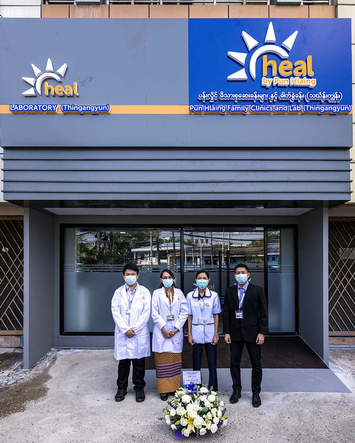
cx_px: 175
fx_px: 276
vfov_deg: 77.2
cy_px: 252
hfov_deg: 65.5
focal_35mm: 21
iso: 320
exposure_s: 1/250
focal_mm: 18
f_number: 8
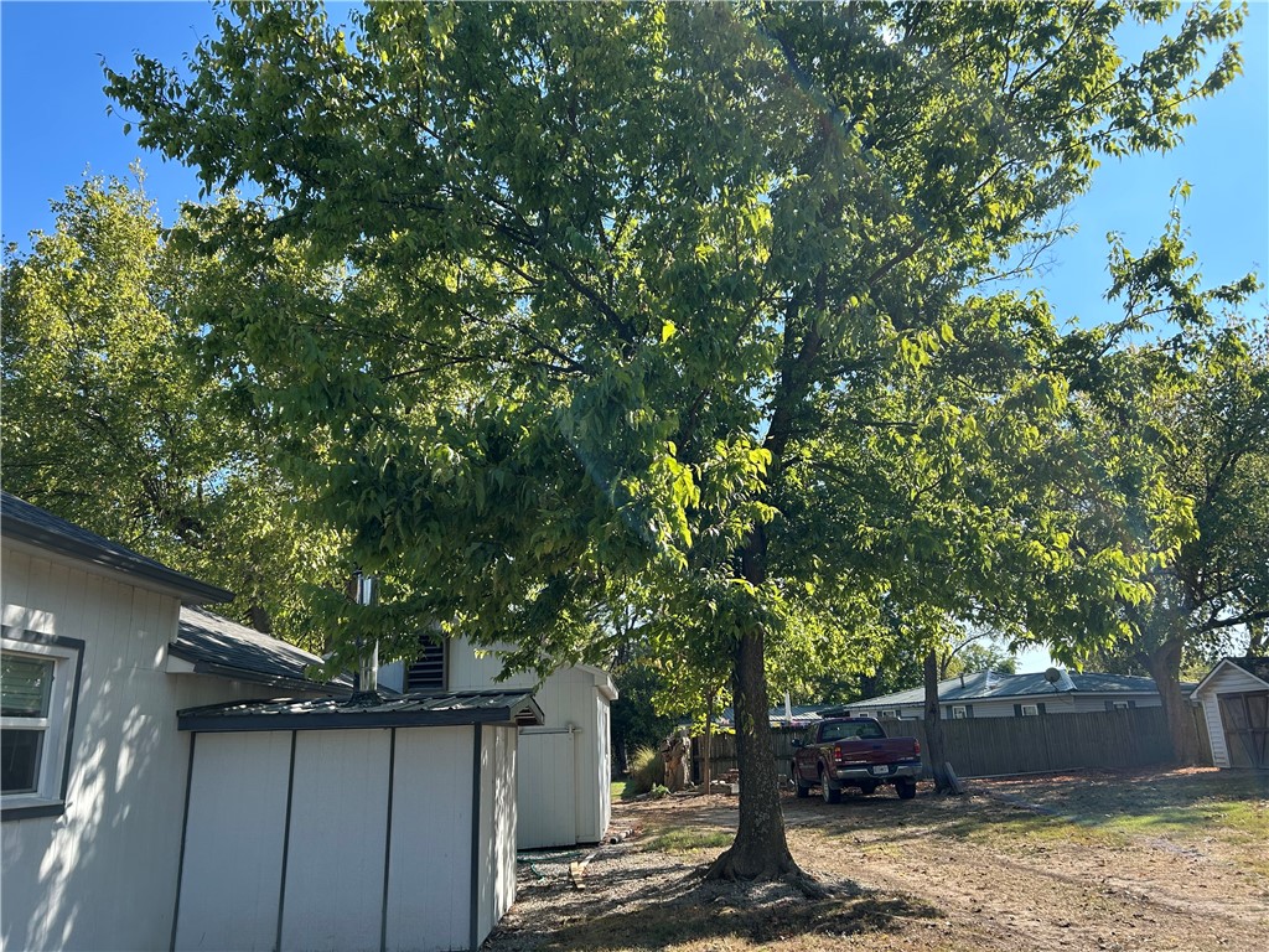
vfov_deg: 53.1
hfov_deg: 67.3
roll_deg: +2.3
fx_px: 953
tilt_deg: +15.0
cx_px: 634
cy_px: 476
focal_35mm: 26
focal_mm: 5.7
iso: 50
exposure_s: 1/1326
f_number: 1.5
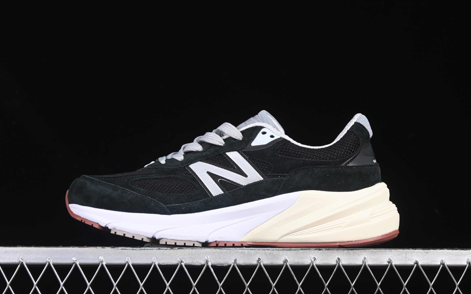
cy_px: 150
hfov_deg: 26.8
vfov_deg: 16.9
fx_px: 988
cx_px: 234
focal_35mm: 77
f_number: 6.3
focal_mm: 50
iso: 160
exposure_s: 1/60
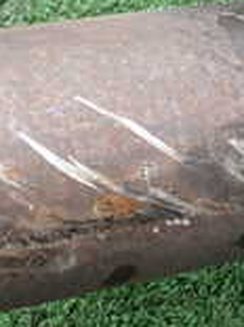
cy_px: 32
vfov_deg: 16.8
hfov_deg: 12.6
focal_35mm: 116
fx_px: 1092
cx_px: 257
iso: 100
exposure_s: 1/80
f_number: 3.2
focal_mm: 5.4
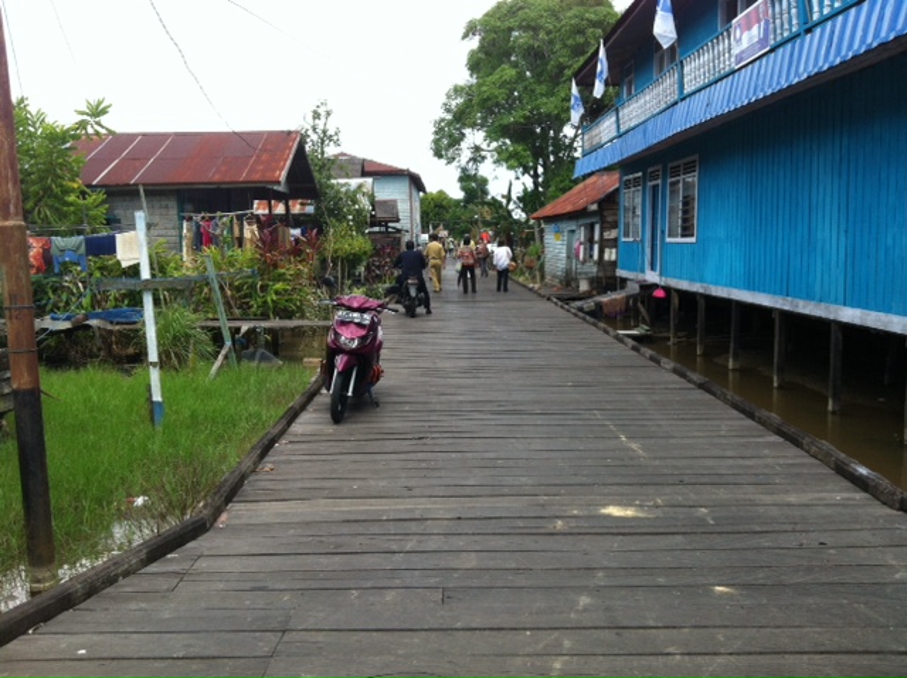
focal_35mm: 35
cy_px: 339
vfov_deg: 40.6
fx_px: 916
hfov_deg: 52.7
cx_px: 454
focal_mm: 3.85
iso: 80
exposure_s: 1/397
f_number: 2.8
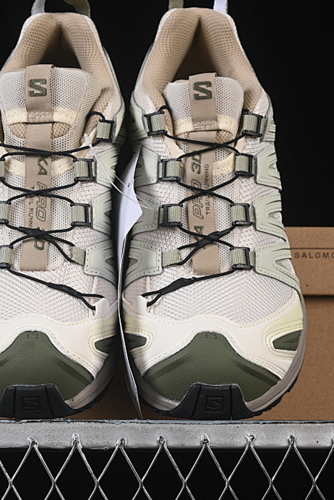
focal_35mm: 117
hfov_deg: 11.7
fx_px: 1626
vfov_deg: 17.5
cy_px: 257
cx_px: 124
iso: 160
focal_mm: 50
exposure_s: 1/80
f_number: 8
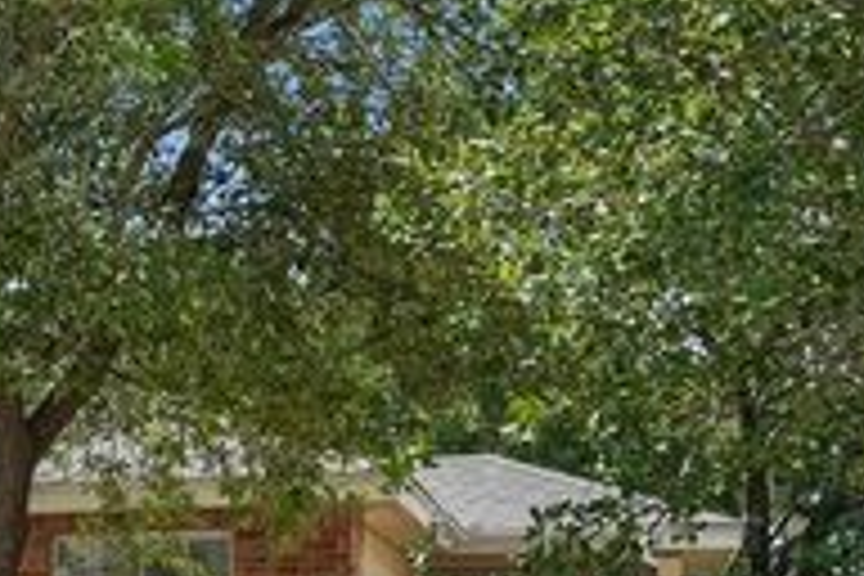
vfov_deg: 14.7
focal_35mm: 91
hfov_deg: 20.5
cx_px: -243
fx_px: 2184
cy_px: 596
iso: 100
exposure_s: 1/100
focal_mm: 35
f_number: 8
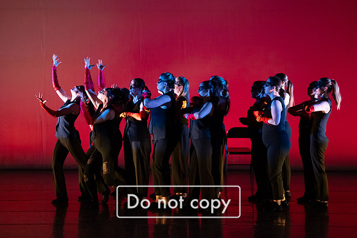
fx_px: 1562
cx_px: 182
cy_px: 112
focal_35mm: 157
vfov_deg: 8.7
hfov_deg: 13.0
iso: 3200
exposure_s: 1/320
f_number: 2.8
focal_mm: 148
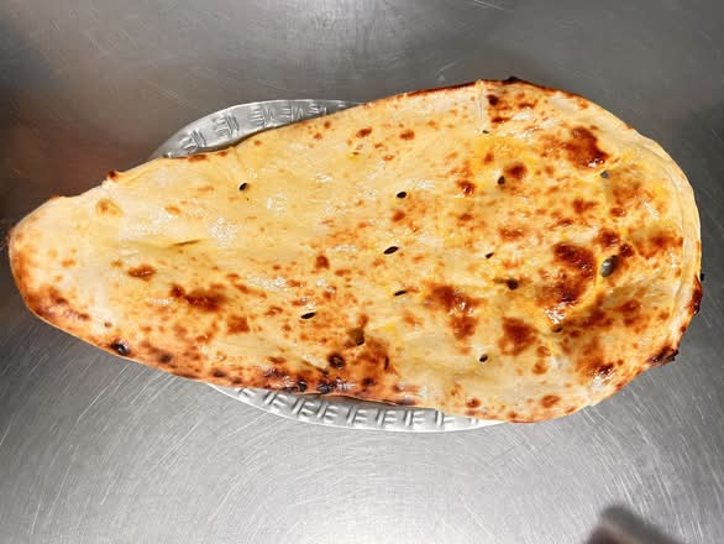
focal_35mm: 26
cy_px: 272
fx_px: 544
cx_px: 362
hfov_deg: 67.3
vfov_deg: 53.1
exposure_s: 1/50
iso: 200
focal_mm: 5.7
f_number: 1.5
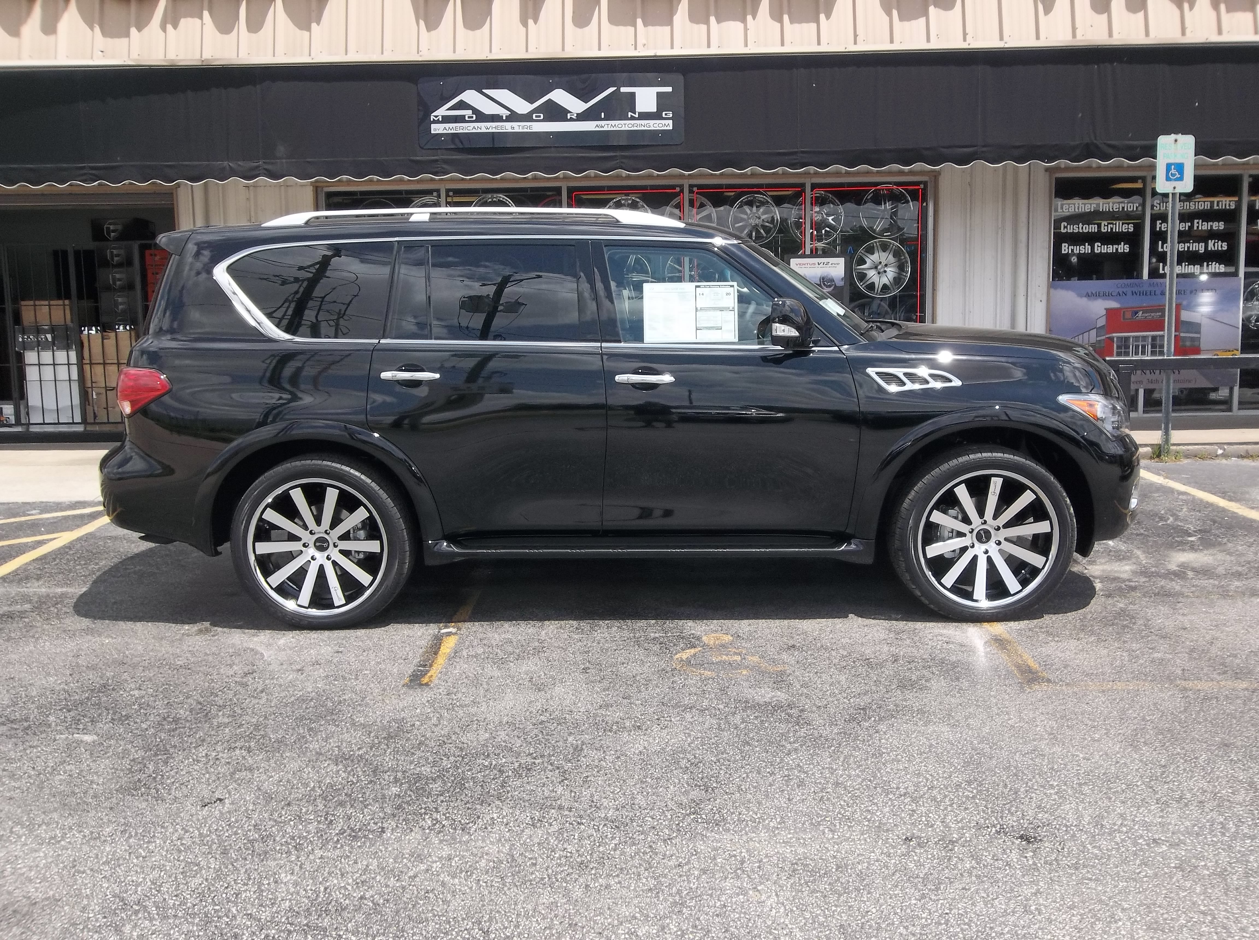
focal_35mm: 32
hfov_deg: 56.9
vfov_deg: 44.0
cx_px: 630
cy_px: 470
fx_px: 1162
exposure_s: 1/100
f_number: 9.4
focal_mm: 5.7
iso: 80
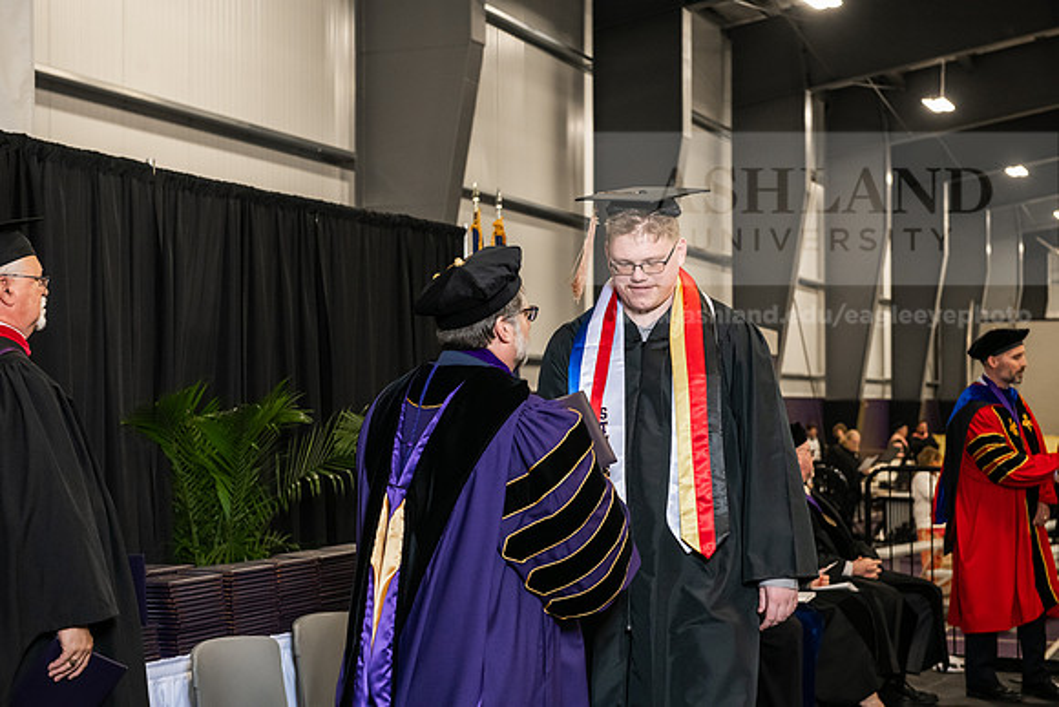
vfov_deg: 21.9
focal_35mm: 62
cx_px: 530
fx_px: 1824
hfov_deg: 32.4
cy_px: 354
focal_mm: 62
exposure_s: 1/200
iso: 2500
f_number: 5
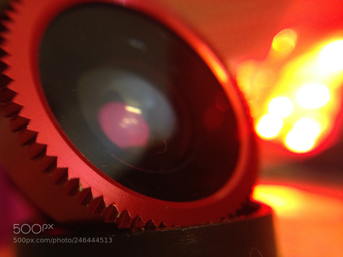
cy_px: 128
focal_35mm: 33
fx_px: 327
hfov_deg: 55.4
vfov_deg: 42.9
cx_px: 172
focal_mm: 4.12
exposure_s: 1/20
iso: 200
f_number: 2.4
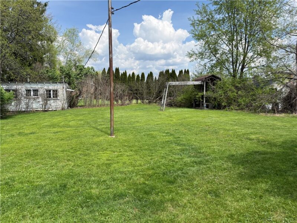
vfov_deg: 56.8
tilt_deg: -6.2
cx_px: 148
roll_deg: -1.1
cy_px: 112
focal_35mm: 24
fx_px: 206
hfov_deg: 71.6
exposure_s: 1/2703
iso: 100
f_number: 1.78
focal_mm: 6.76
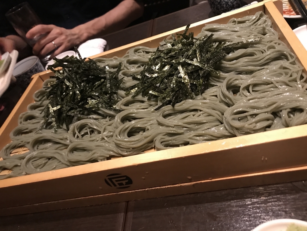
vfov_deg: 49.7
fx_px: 248
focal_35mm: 28
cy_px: 116
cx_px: 154
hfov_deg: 63.4
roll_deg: +26.7
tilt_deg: -40.2
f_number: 1.8
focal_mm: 3.99
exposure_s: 1/7
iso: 80
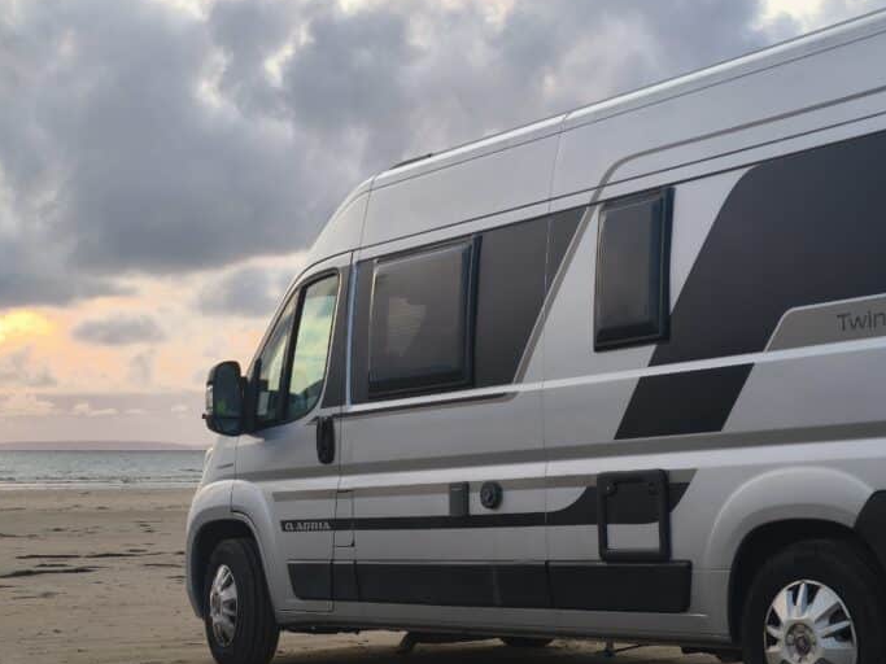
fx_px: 1919
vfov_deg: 19.6
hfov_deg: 26.0
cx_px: 472
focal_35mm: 75
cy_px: 398
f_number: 1.9
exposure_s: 1/153
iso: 50
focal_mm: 7.1
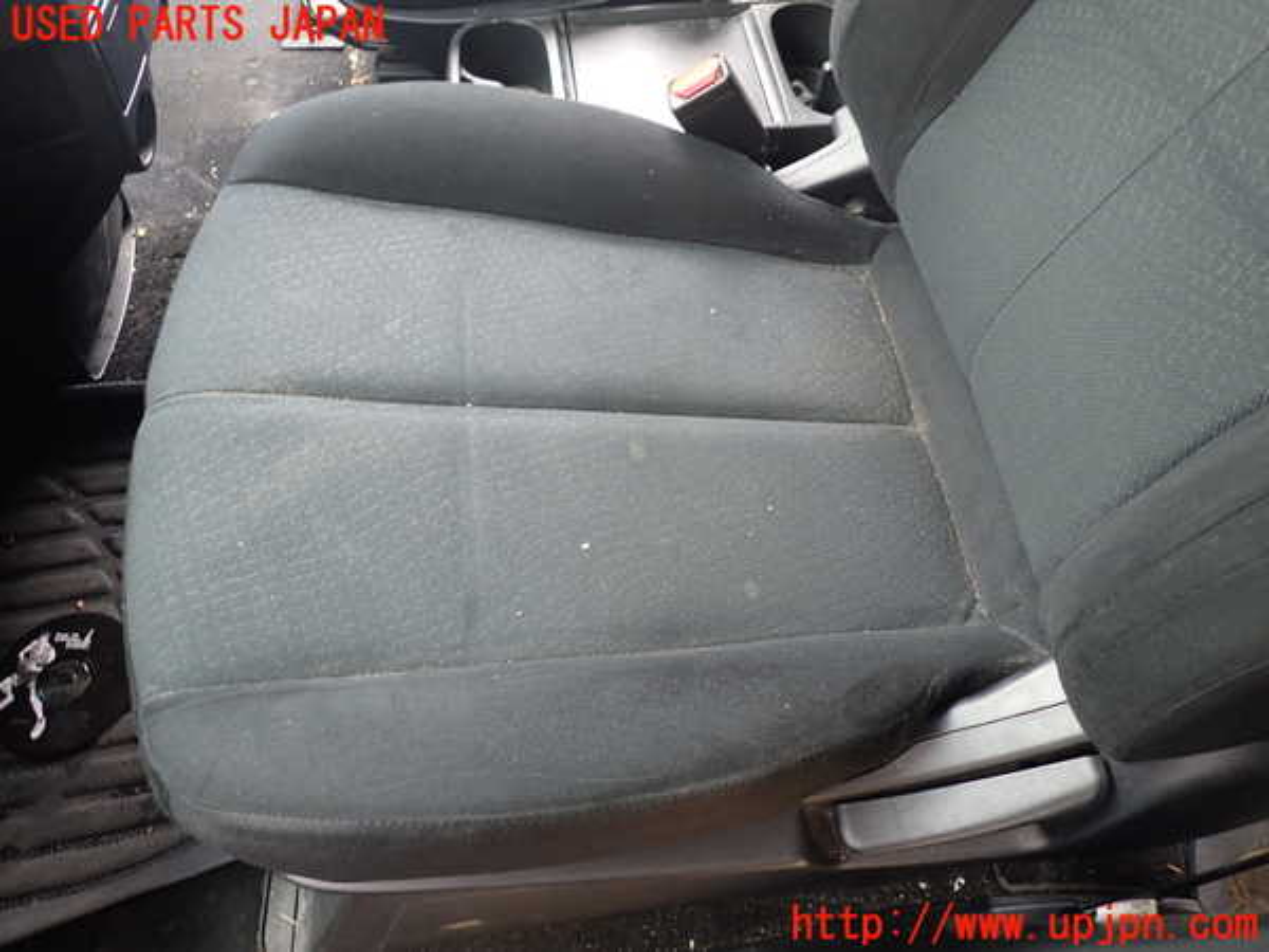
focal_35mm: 25
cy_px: 476
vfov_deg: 54.9
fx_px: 916
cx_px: 634
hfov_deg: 69.4
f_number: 2
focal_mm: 4.5
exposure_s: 1/30
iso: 200
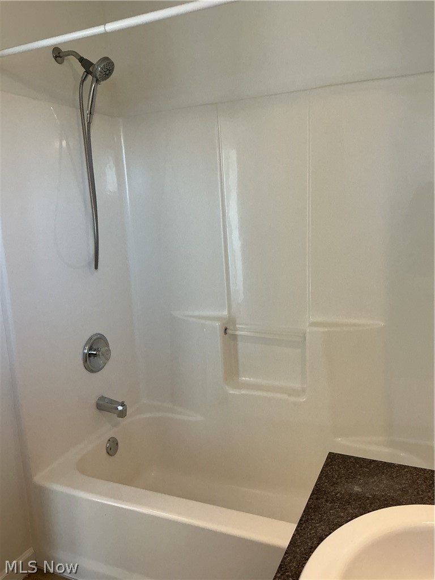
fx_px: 486
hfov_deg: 48.2
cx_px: 218
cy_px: 290
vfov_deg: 61.7
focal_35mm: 29
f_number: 1.8
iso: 100
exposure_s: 1/60
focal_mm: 3
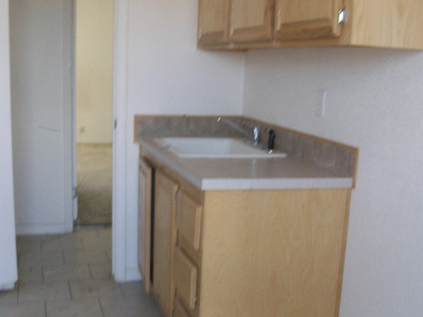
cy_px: 177
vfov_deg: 31.5
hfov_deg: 41.2
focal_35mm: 46
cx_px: 192
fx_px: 562
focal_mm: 5.7
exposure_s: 1/84.8
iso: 160
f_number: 2.8
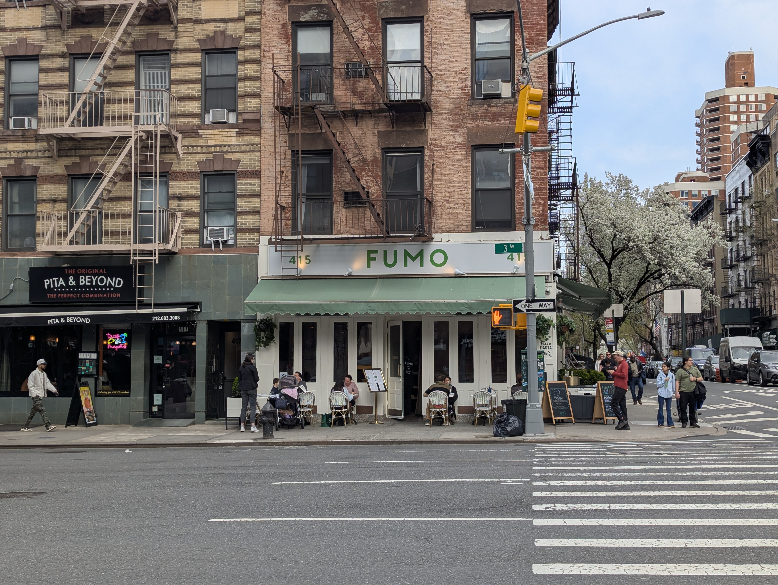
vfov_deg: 30.3
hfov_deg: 39.6
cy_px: 292
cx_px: 389
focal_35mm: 48
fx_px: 1080
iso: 45
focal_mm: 6.81
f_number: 1.85
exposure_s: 1/1027
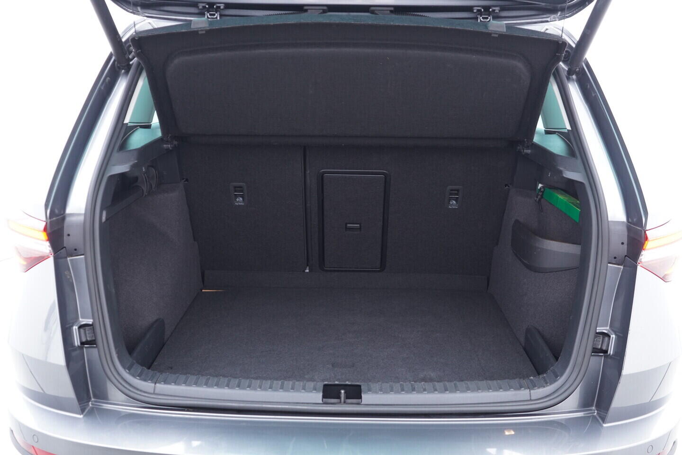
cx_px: 341
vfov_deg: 36.9
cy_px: 228
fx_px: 682
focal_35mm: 36
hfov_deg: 53.1
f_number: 2.8
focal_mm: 24
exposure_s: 1/40
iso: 500
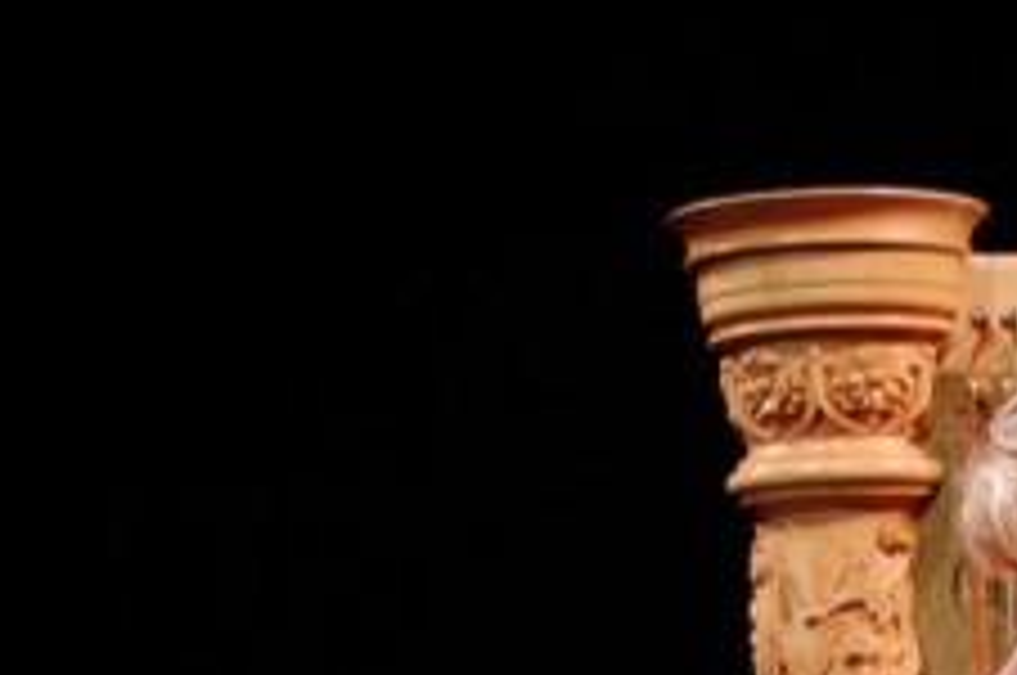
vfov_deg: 9.0
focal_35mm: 148
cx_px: 1404
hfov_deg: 13.3
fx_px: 4187
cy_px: 938
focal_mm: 35
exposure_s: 1/50
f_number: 4
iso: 400
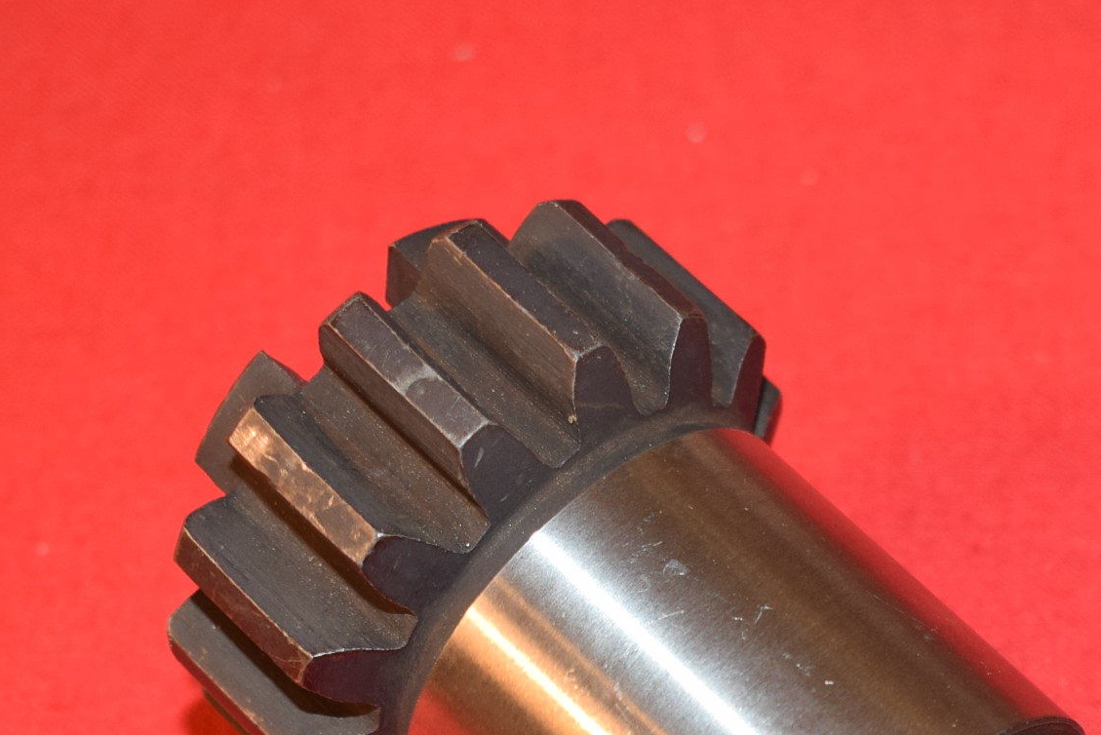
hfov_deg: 17.6
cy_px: 884
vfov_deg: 11.7
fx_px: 3529
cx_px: 861
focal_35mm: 115
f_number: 5.6
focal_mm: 29
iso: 400
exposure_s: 1/30
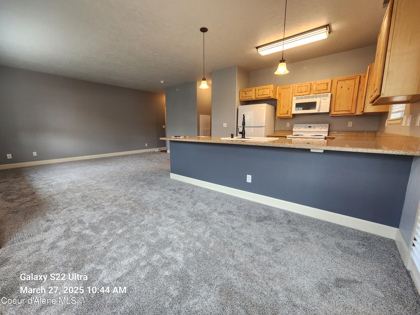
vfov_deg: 89.9
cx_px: 210
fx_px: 158
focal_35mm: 13
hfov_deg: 106.2
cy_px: 158
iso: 160
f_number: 2.2
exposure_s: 1/60
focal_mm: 2.2
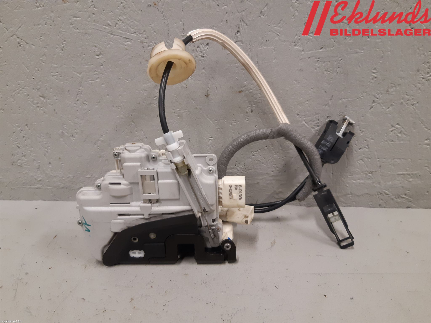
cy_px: 162
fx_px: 324
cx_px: 216
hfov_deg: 67.3
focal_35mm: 26
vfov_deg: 53.1
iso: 125
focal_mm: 3.93
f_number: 1.7
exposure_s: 1/50
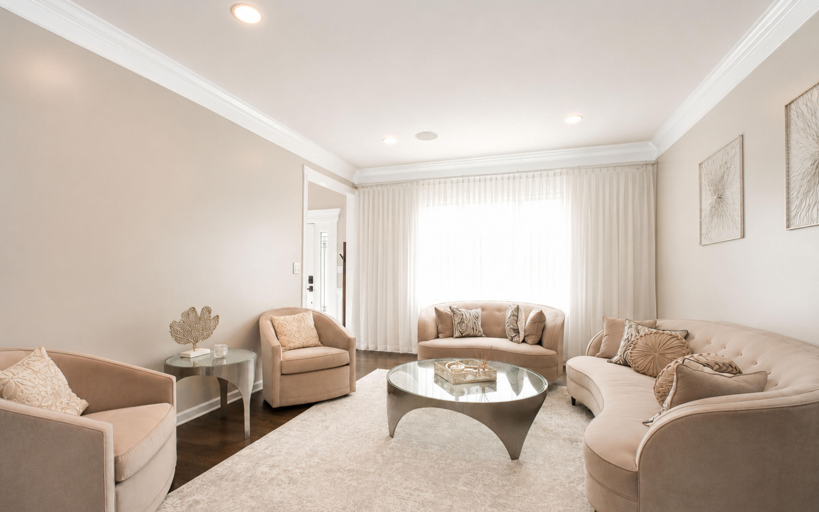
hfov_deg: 97.8
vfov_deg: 71.2
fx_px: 357
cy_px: 272
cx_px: 401
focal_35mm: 16
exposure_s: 1/80
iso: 1600
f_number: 8
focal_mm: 10
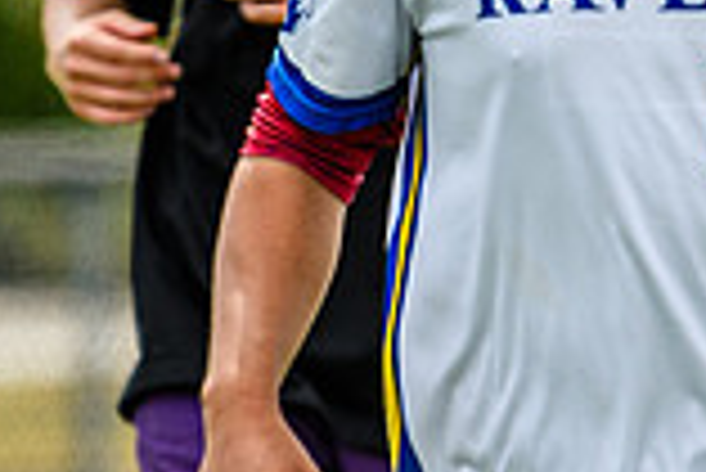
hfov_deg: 1.2
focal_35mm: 1774
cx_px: 756
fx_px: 34822
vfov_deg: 0.8
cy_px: -197
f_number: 3.2
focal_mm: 200
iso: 100
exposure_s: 1/1250
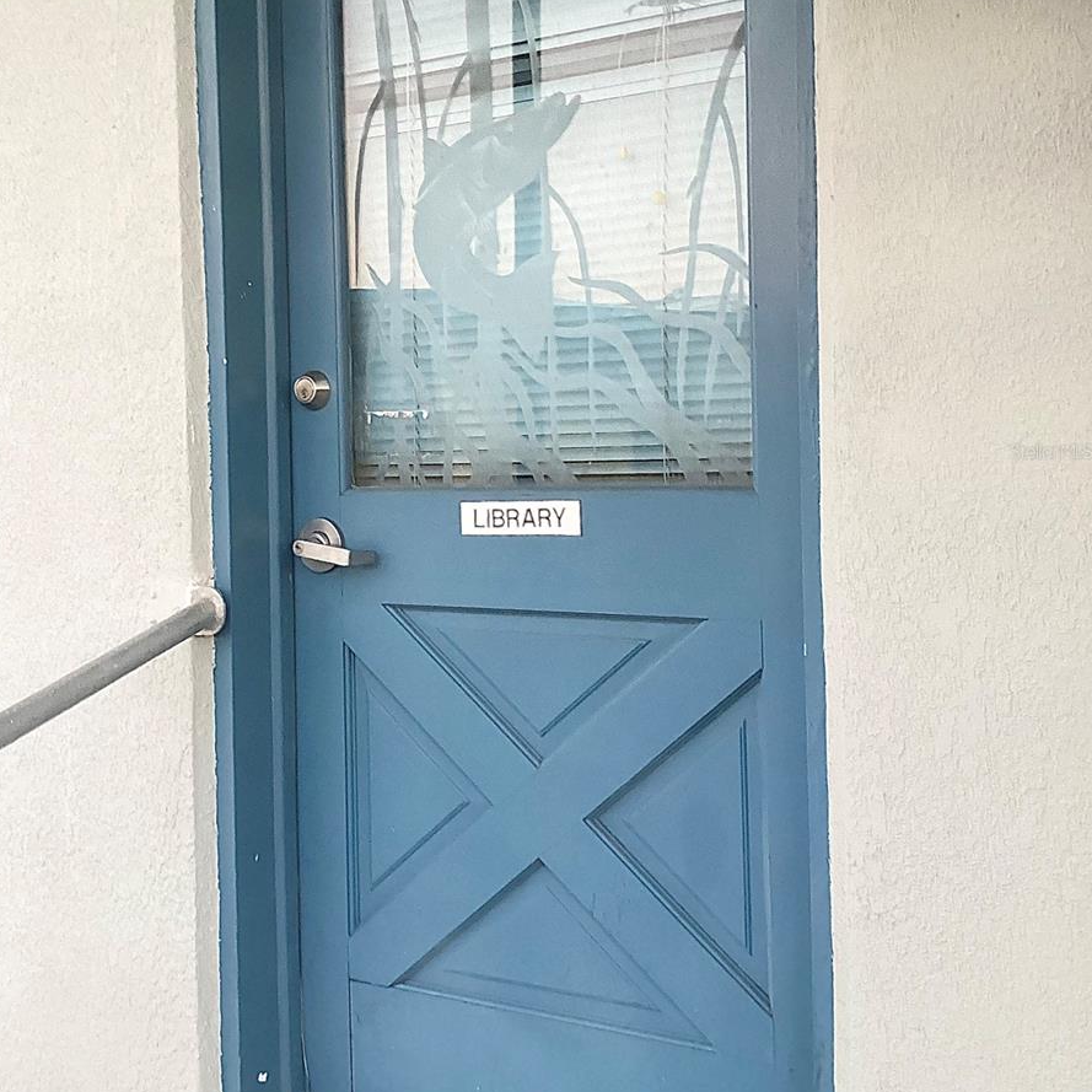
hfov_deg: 44.9
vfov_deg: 44.7
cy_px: 451
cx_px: 544
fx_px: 1321
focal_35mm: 37
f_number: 2.4
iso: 250
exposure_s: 1/60
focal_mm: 3.3
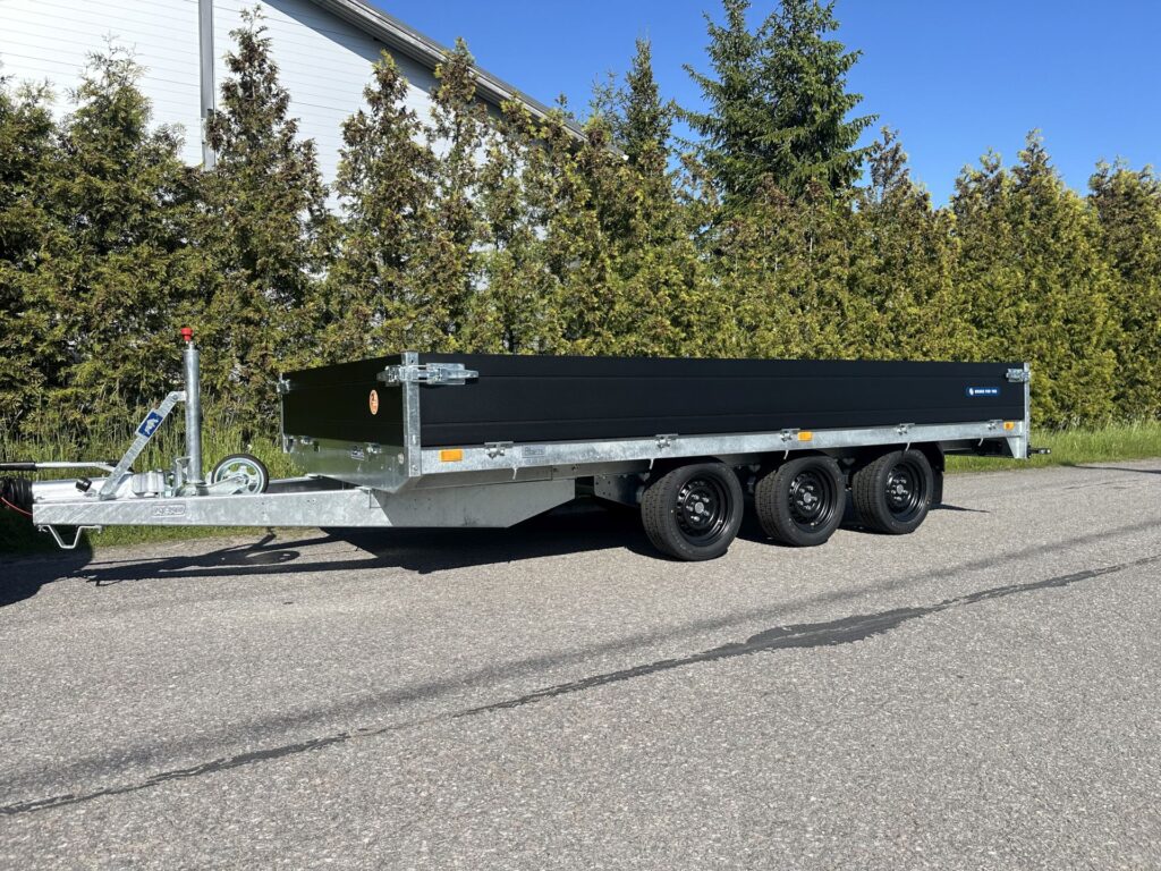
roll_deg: -0.4
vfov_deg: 56.8
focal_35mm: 24
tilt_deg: -2.9
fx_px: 805
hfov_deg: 71.6
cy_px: 436
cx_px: 580
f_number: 1.78
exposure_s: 1/3861
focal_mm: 6.86
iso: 80
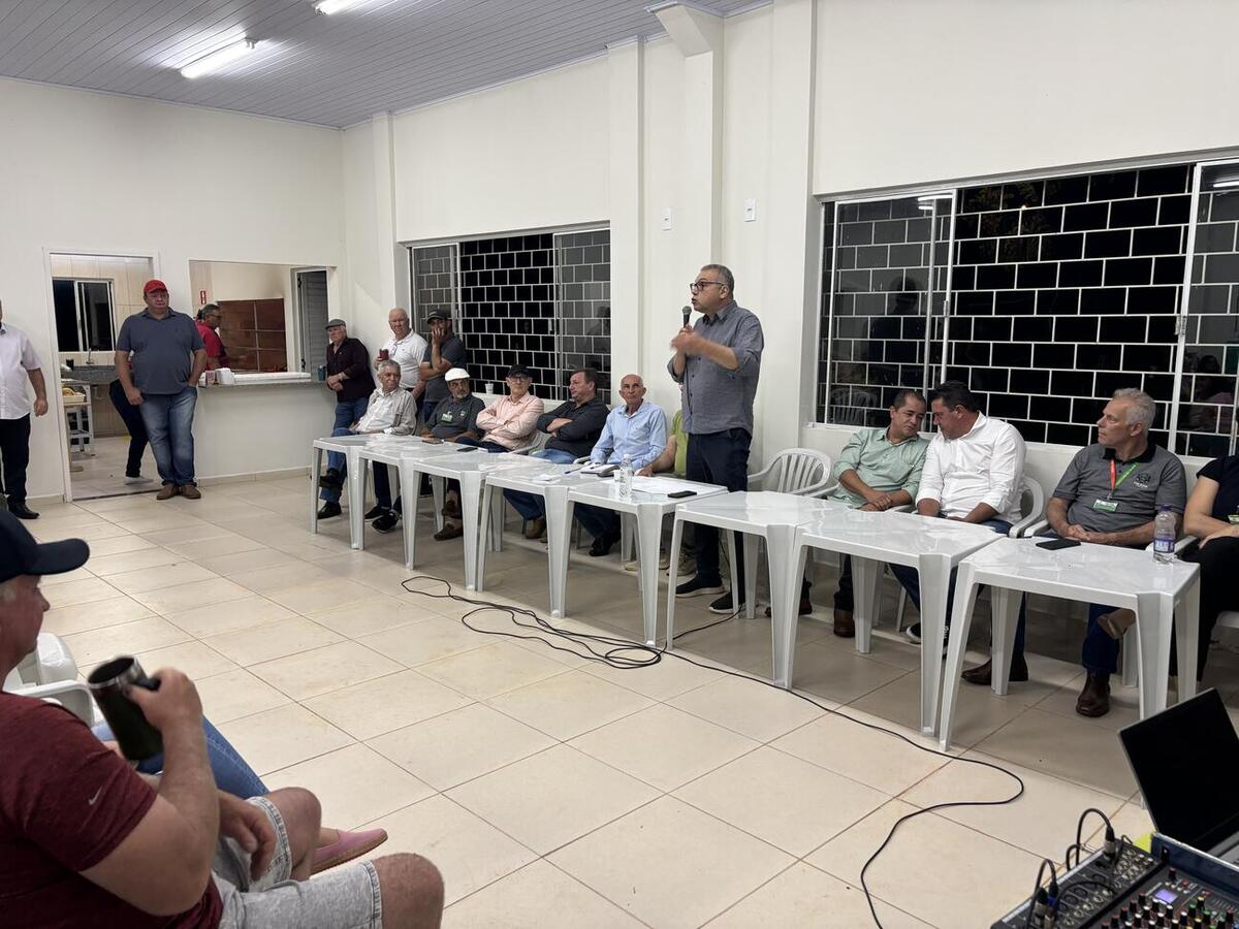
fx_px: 931
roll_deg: +0.2
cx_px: 620
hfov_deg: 67.3
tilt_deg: -8.3
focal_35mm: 26
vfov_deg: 53.1
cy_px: 464
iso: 125
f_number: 1.6
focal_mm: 5.96
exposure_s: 1/60
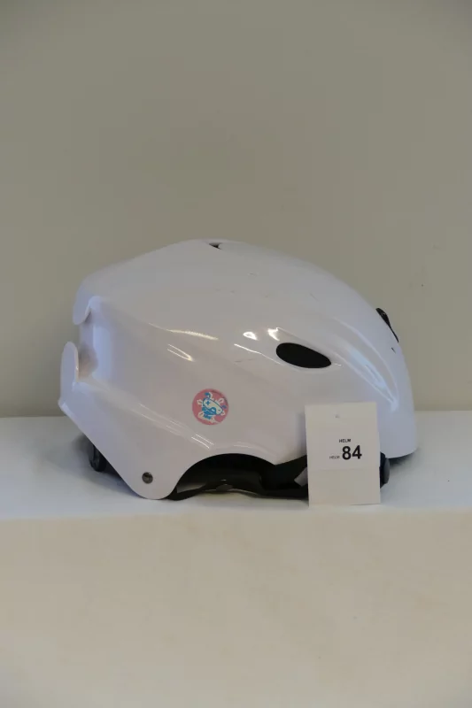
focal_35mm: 144
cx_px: 236
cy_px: 354
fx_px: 2833
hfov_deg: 9.5
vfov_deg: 14.3
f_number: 3.9
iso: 640
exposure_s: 1/80
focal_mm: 52.4
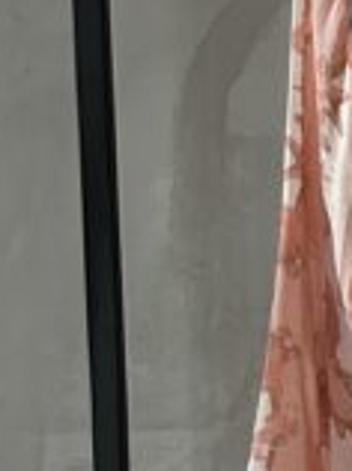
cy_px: 259
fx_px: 1795
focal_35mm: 132
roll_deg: -1.1
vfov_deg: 15.0
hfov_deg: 10.2
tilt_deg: -1.0
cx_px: 758
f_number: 1.5
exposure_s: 1/60
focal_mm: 5.7
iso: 400
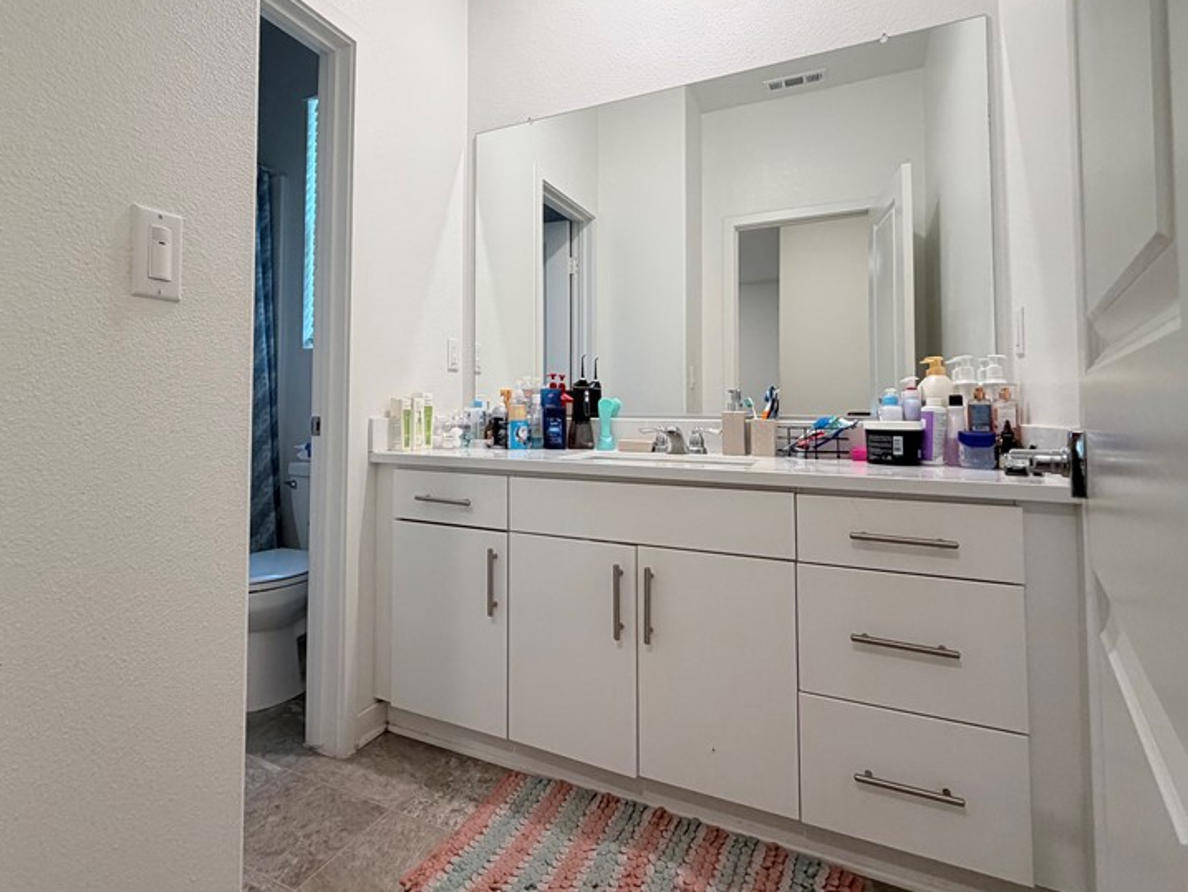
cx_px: 452
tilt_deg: +2.6
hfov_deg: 80.4
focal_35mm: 20
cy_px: 380
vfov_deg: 65.6
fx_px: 687
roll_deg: -0.3
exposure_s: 1/60
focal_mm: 2.22
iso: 160
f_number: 2.2
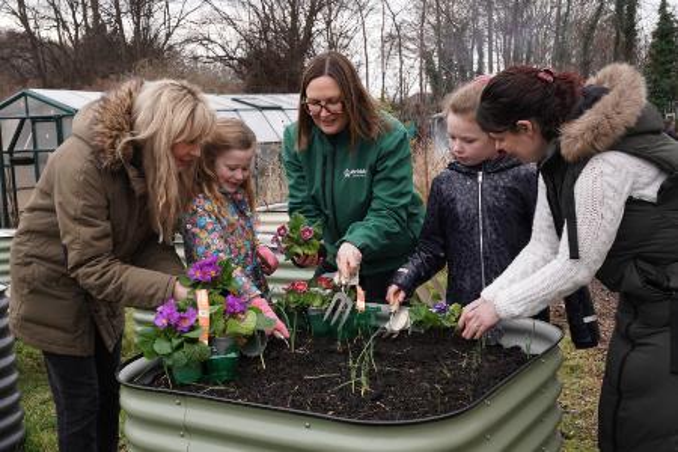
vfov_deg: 34.2
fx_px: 734
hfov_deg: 49.6
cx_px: 339
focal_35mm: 39
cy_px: 226
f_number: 11
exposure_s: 1/160
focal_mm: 39
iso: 1250
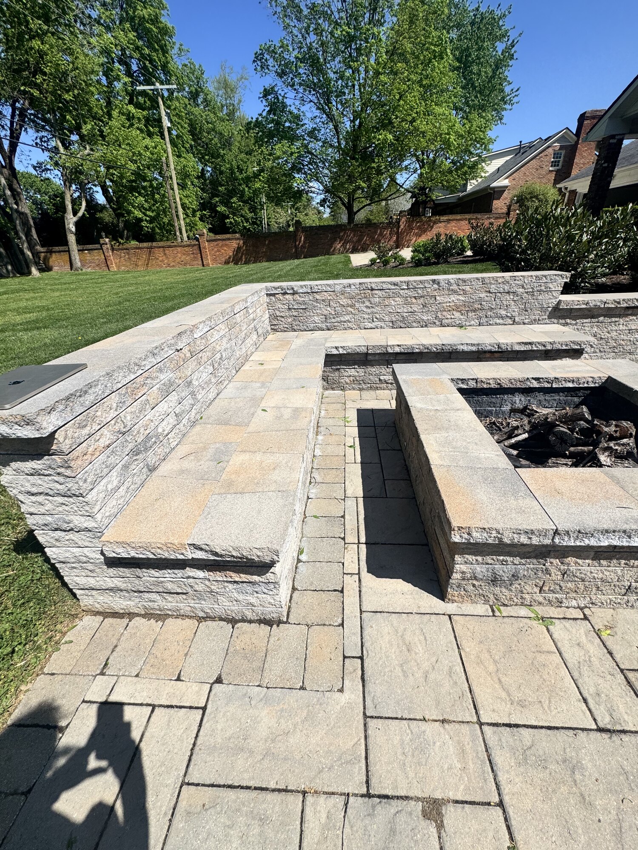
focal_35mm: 14
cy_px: 425
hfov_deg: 85.7
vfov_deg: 102.1
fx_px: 344
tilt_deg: -28.3
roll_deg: +2.5
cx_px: 319
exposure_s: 1/3106
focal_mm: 2.22
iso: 50
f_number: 2.2
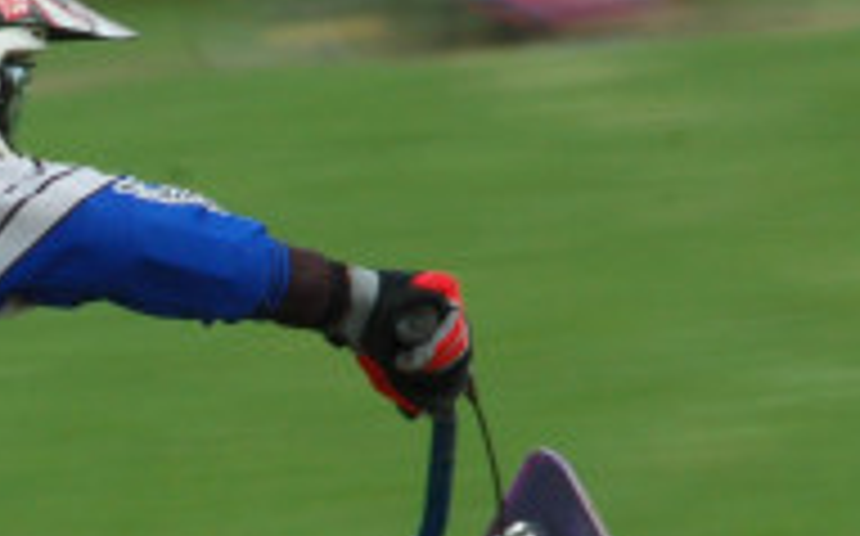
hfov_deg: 2.0
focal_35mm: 1055
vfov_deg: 1.2
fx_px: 24708
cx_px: -180
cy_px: 797
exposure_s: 1/180
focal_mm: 165
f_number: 16
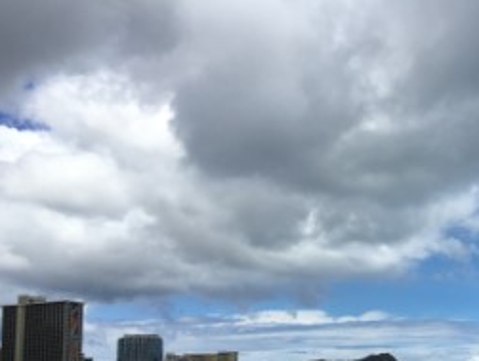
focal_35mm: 52
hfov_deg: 35.4
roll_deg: -0.4
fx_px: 721
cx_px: 395
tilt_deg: +4.7
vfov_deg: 27.2
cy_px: 321
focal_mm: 4.15
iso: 25
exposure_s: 1/2747
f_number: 2.2
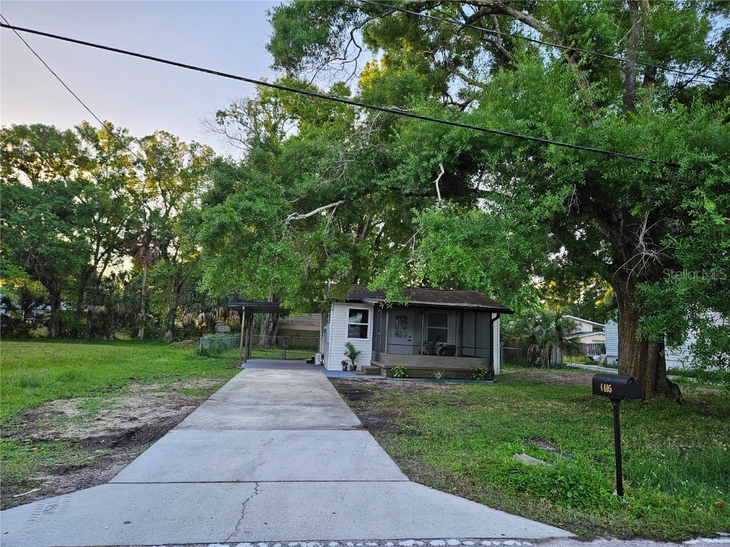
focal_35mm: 23
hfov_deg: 73.9
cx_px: 365
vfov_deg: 58.9
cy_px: 274
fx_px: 485
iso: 50
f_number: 1.8
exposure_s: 1/180
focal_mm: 5.4
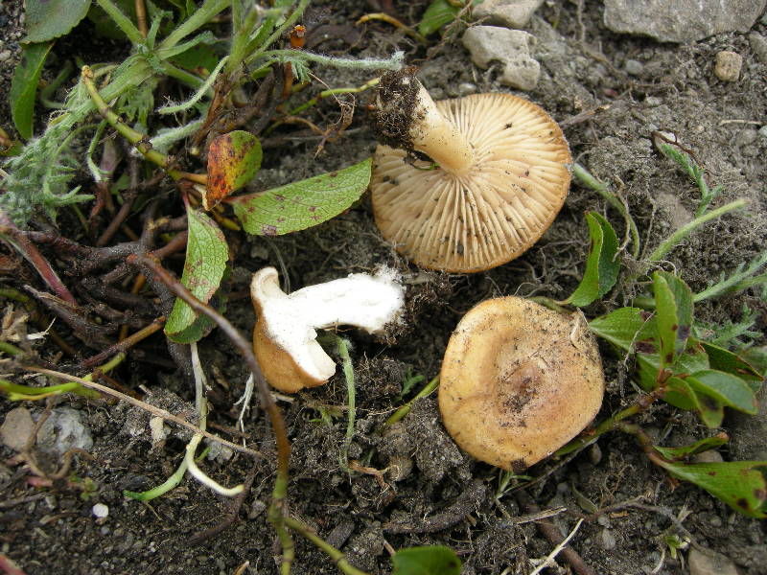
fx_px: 798
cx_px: 384
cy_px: 288
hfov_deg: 51.4
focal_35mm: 36
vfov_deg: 39.7
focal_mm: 7.5
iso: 64
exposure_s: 1/94.5
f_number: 3.4
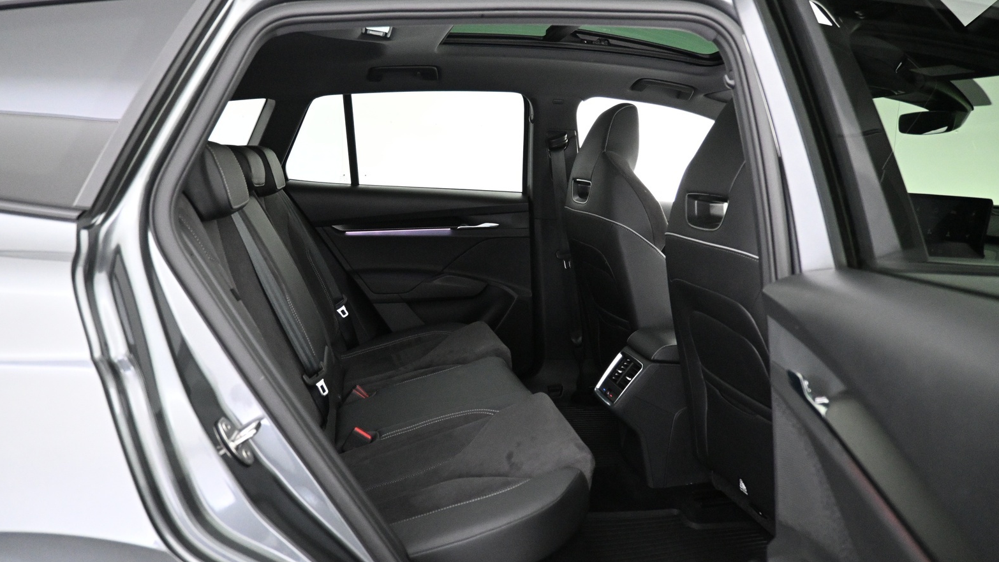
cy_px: 270
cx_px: 484
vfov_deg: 44.4
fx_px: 689
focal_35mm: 26
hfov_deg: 71.9
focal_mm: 16
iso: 4000
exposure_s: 1/30
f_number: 3.5
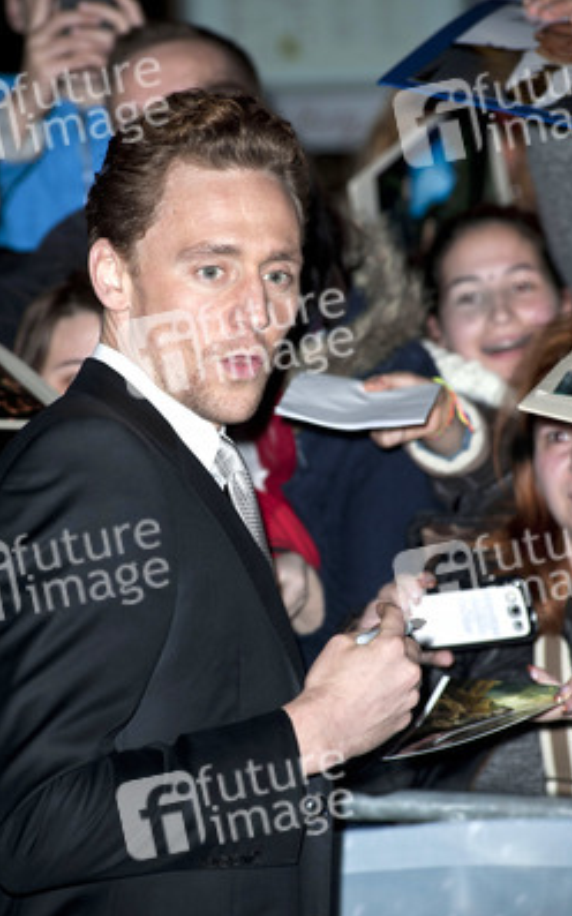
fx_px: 4741
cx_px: 303
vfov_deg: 11.0
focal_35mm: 190
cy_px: 459
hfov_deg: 6.9
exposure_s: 1/200
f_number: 7.1
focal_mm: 185
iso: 800
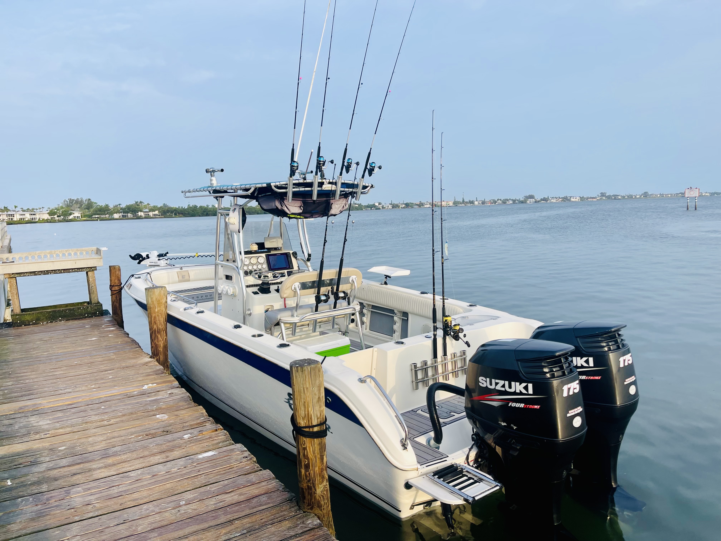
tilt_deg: -7.4
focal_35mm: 26
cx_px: 360
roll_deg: +1.6
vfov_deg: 53.1
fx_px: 542
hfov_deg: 67.3
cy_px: 270
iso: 50
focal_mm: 5.1
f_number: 1.6
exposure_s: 1/2165
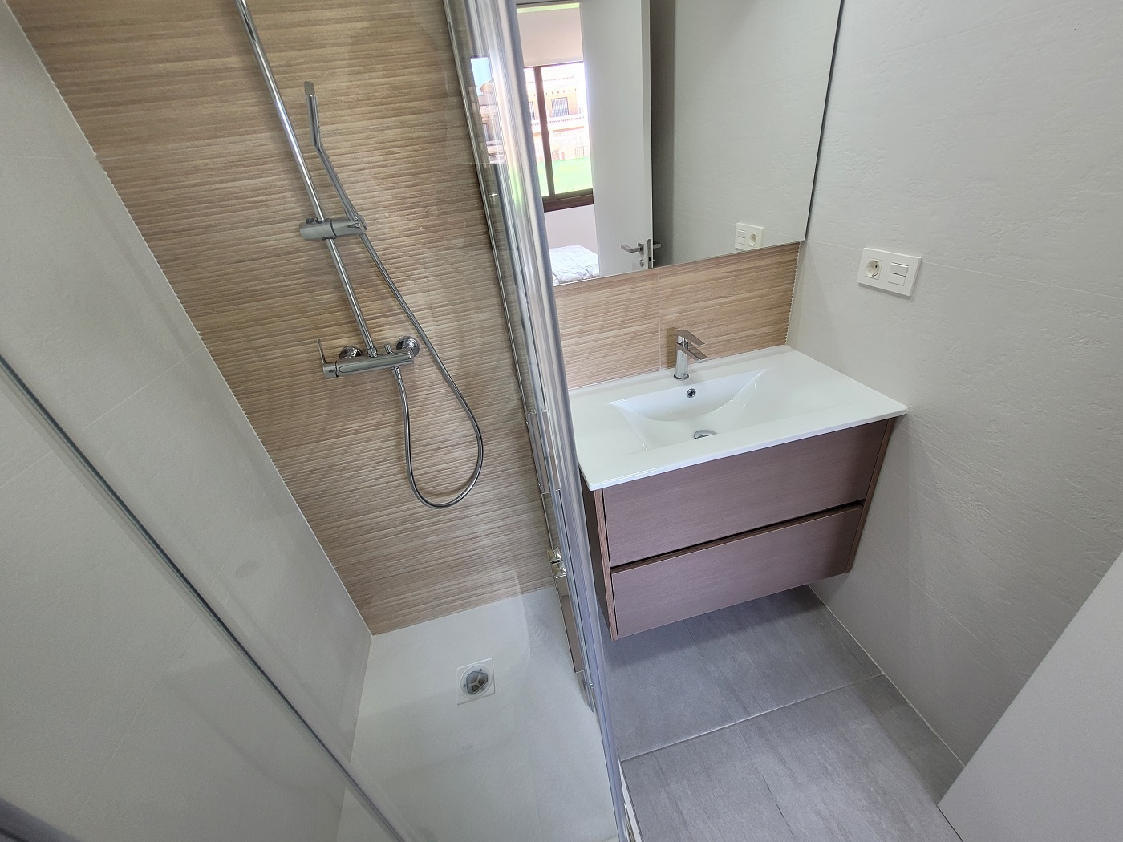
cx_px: 562
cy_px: 421
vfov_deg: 89.9
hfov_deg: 106.2
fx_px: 422
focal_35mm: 13
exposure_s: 1/50
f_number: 2.2
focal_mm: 1.74
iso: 80
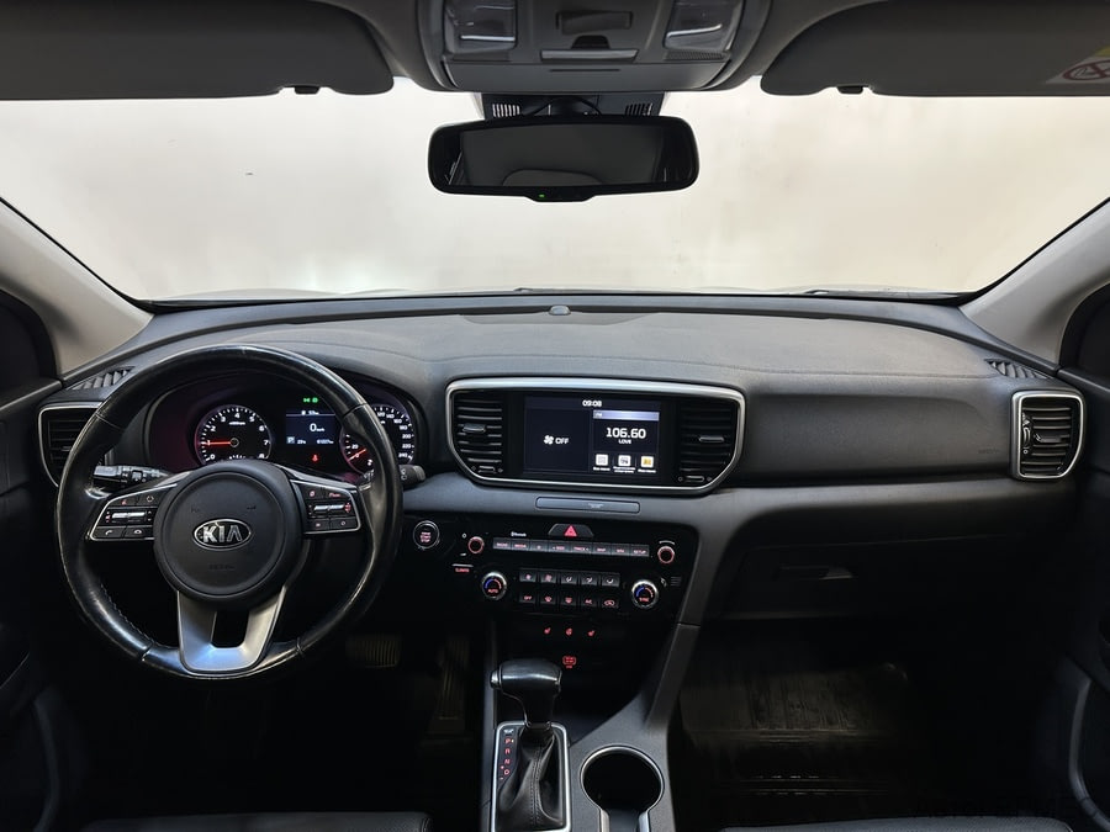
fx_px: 770
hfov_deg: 71.6
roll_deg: +0.2
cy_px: 416
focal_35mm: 24
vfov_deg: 56.8
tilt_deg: -18.8
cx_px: 555
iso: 160
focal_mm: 6.86
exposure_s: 1/46
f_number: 1.78
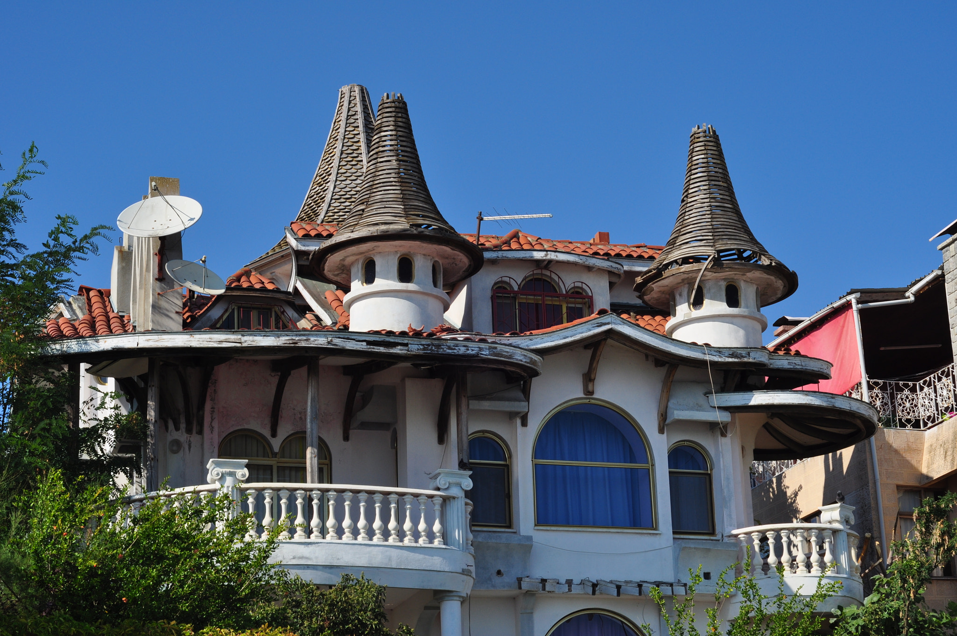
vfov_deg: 18.1
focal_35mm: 75
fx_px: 1991
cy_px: 318
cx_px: 478
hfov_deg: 27.0
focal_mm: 50
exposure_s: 1/320
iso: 200
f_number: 10
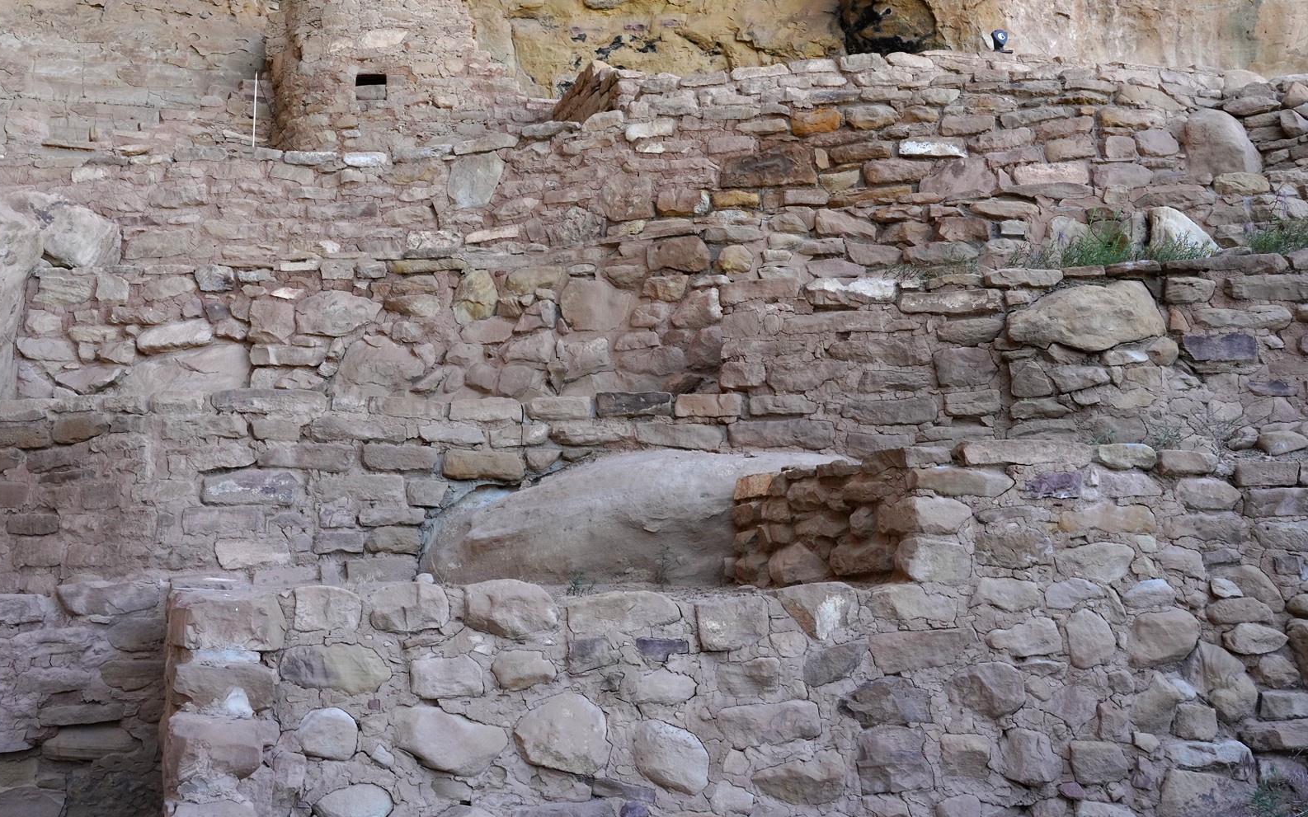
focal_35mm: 36
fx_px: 1283
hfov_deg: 53.6
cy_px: 339
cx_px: 523
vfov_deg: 35.2
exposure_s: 1/100
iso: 1250
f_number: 14
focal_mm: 28
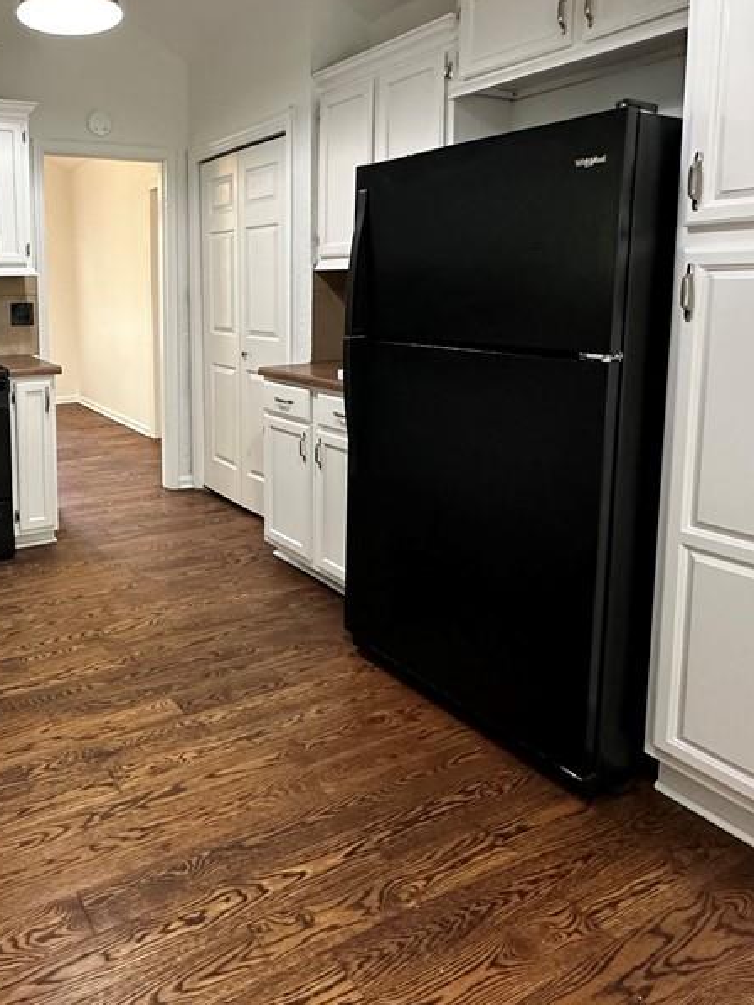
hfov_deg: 52.7
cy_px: 362
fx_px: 697
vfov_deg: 70.1
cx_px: 138
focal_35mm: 24
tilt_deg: -6.1
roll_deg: +1.3
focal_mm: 2.22
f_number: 2.2
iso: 400
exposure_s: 1/60
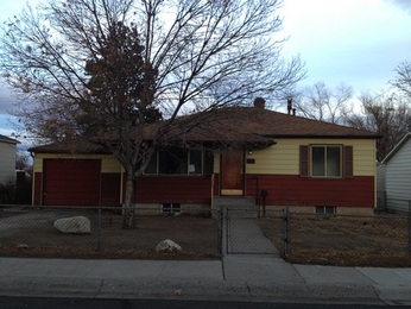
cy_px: 154
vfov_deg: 40.7
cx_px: 206
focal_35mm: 35
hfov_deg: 52.6
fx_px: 416
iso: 64
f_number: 2.4
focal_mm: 4.28
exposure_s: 1/40
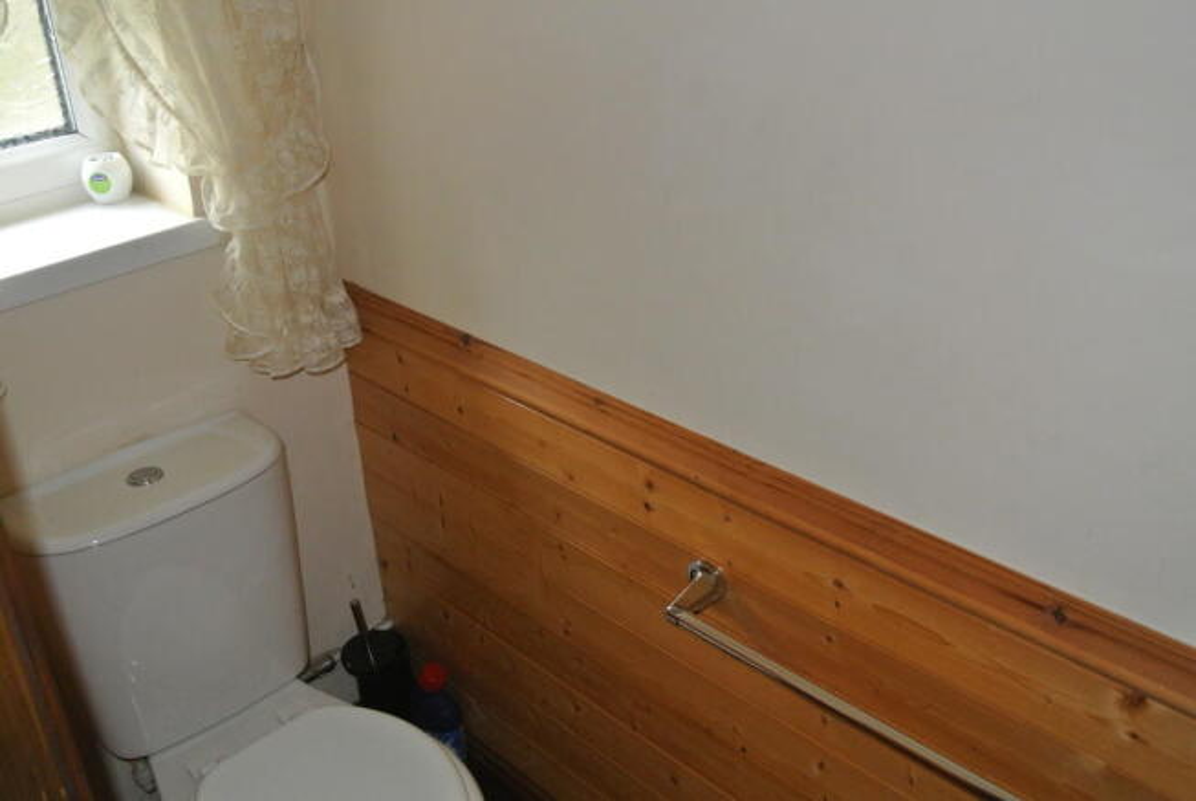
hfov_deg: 53.1
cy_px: 400
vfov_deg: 37.0
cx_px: 598
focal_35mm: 36
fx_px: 1197
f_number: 4
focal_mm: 13.6
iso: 800
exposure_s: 1/60
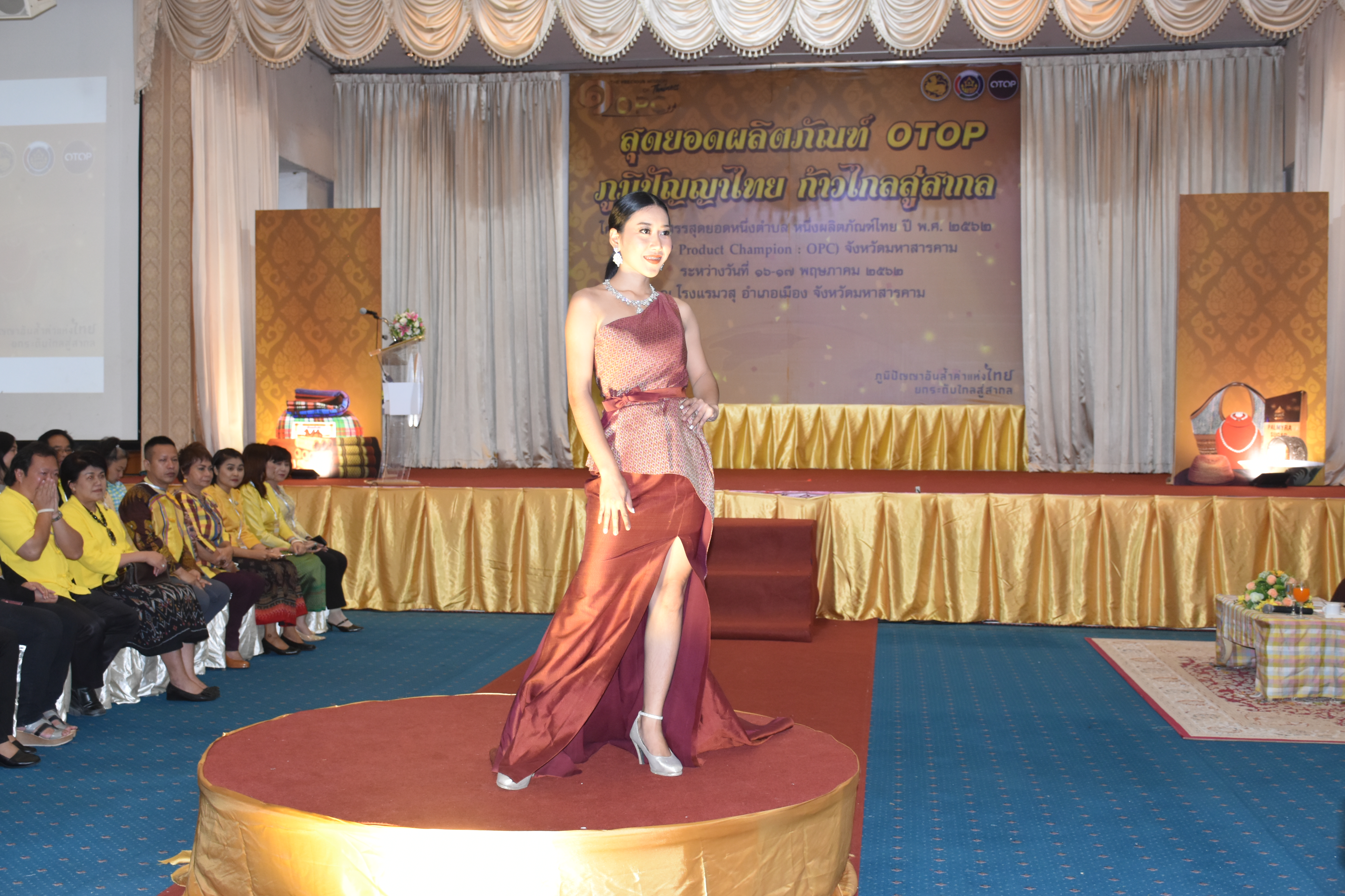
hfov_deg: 47.9
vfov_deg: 33.0
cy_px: 448
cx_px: 672
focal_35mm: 40
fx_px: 1513
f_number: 4
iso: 800
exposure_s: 1/60
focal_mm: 27
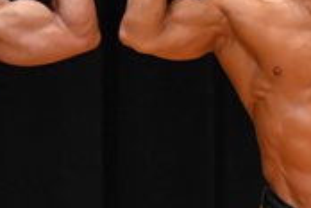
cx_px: 521
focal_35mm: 1269
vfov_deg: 1.1
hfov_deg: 1.6
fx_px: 10962
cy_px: 226
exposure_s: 1/400
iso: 4000
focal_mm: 190
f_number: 5.6
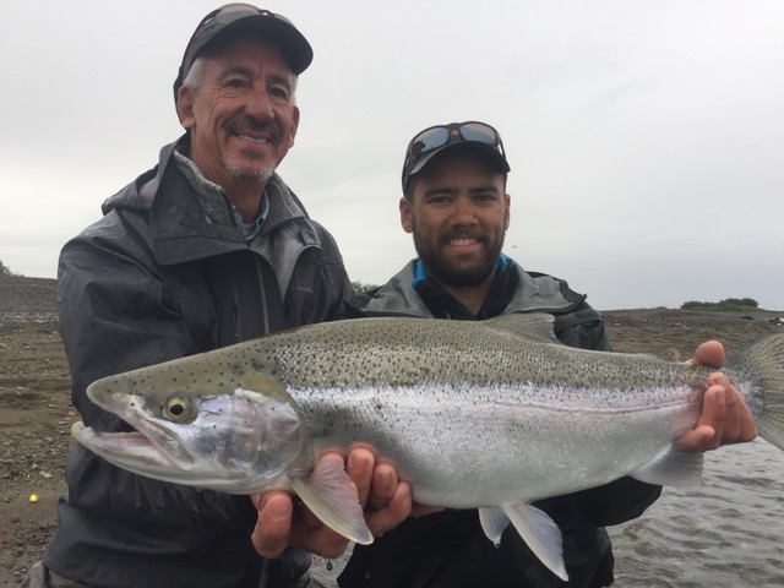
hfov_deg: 61.7
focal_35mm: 29
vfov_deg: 48.2
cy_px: 294
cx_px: 392
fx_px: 657
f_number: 2.2
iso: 32
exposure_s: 1/262
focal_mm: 4.15
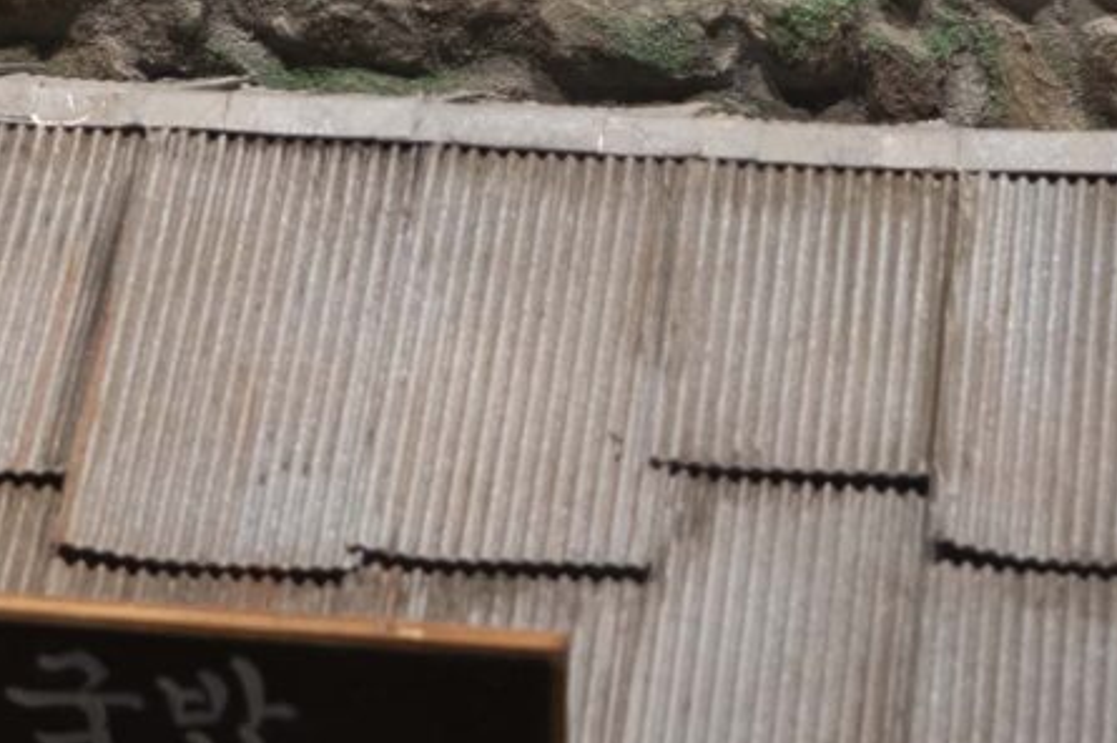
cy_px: -1091
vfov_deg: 7.6
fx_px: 5178
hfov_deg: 12.3
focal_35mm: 167
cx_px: 668
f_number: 4
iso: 640
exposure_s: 1/160
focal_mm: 29
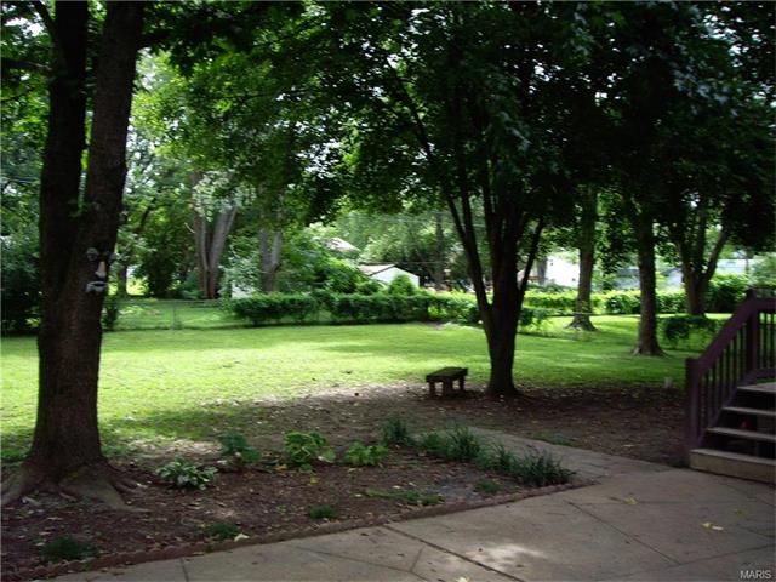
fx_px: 852
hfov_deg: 49.0
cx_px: 388
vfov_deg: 37.7
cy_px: 291
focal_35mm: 38
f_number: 4.3
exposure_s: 1/100
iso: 100
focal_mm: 6.2
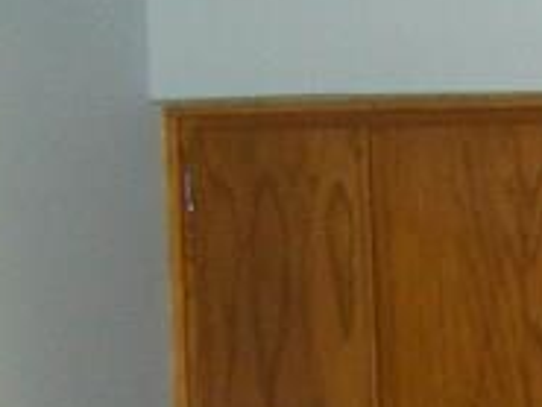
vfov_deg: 9.8
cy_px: 726
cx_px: 1286
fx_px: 2256
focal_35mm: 144
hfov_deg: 11.4
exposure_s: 1/25
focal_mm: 4.6
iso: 200
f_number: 3.2
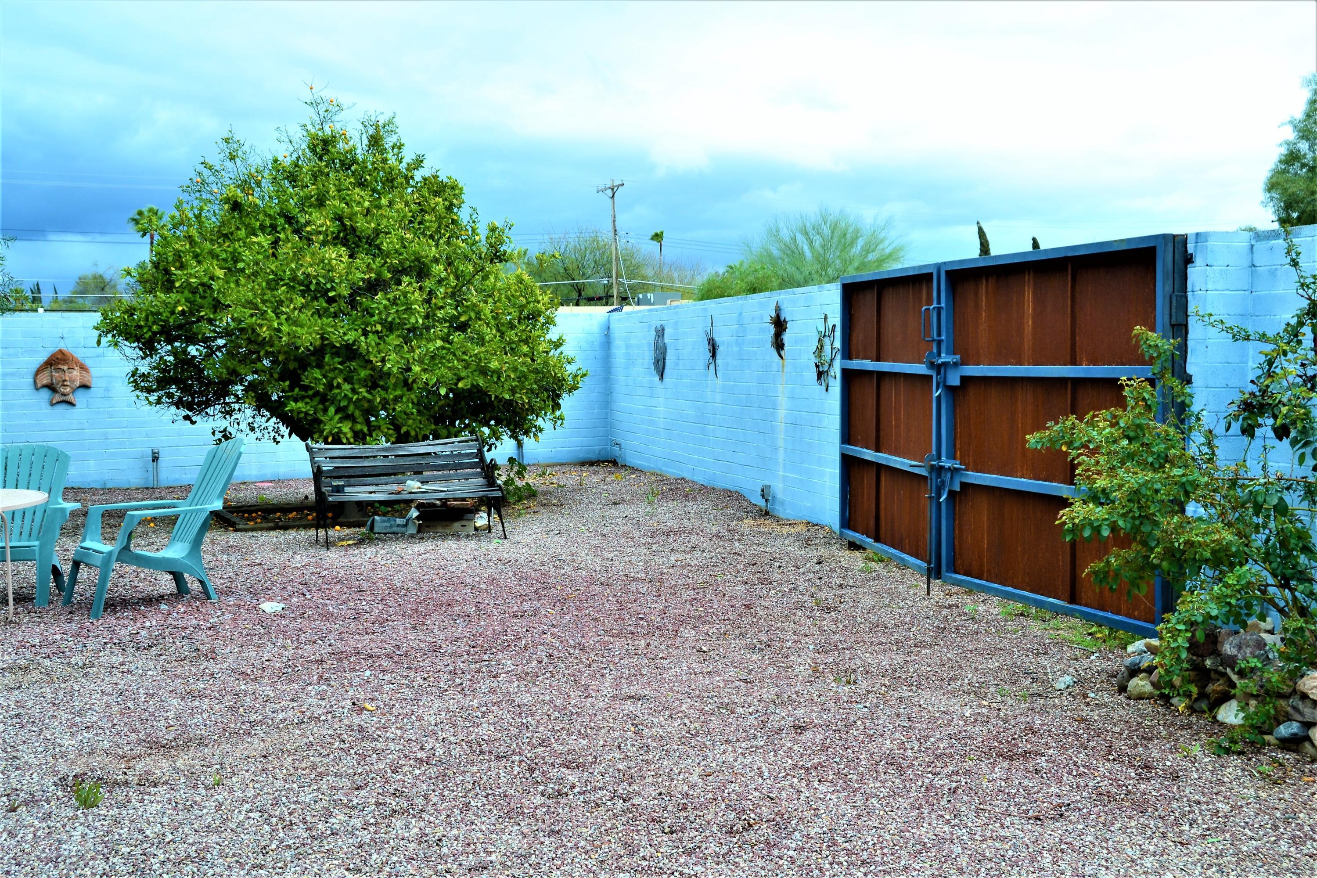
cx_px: 658
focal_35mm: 45
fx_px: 1646
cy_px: 439
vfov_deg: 29.9
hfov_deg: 43.6
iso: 400
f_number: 10
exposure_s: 1/250
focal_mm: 30
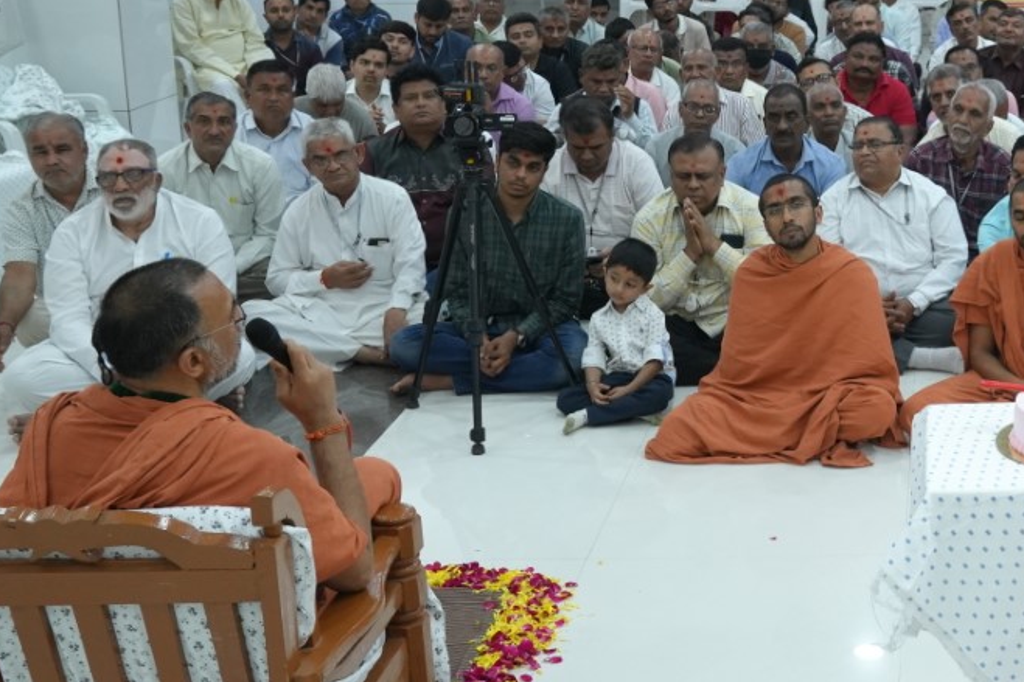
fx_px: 1678
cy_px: 191
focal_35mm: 59
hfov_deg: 30.4
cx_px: 1127
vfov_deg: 22.8
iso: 2000
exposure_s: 1/125
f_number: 4.5
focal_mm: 24
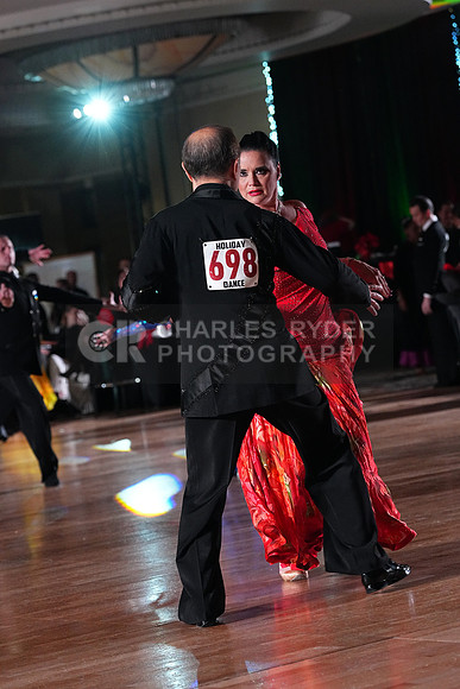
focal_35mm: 117
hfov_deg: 11.7
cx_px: 230
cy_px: 344
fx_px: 2241
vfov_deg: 17.5
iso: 6400
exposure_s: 1/400
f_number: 5
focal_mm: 117
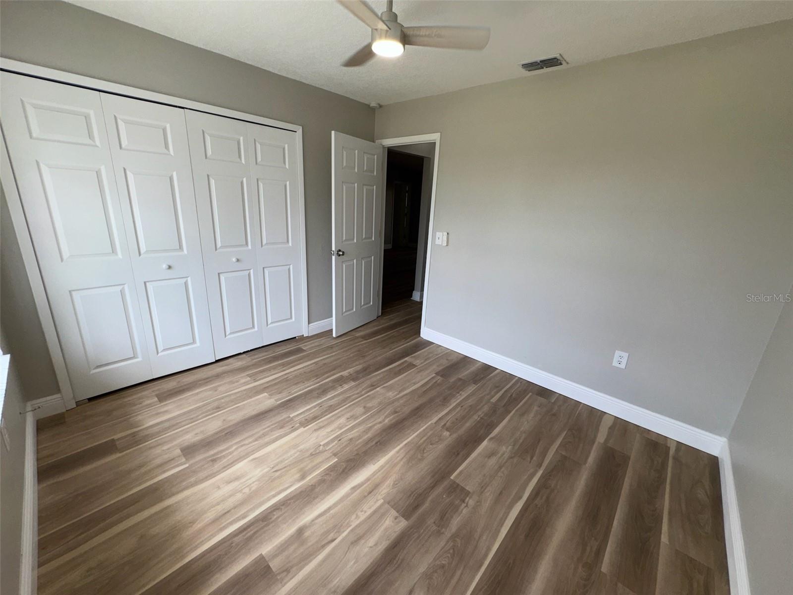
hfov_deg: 102.1
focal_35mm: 14
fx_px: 321
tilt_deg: -17.2
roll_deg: -3.8
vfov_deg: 85.7
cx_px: 396
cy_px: 298
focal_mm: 2.22
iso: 32
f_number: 2.2
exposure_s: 1/256
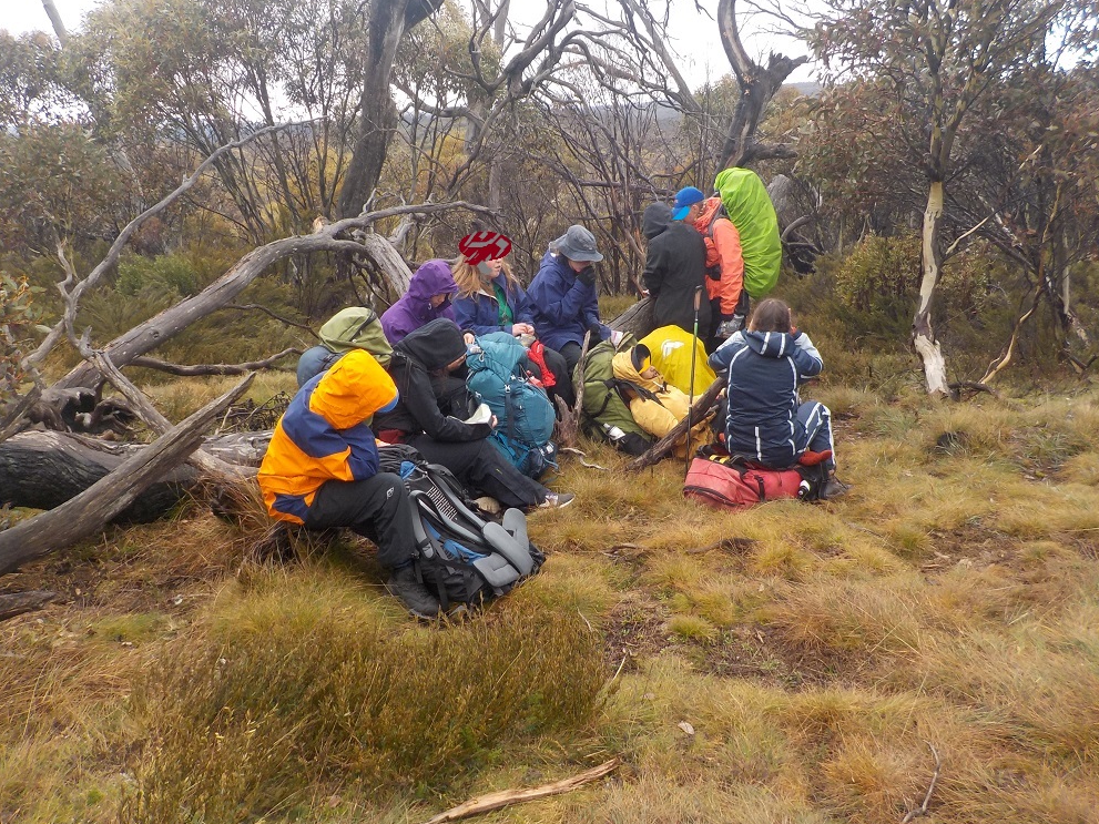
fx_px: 984
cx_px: 558
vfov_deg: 45.4
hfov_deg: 58.4
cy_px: 413
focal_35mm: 31
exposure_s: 1/125
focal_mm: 4.1
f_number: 3.3
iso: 125
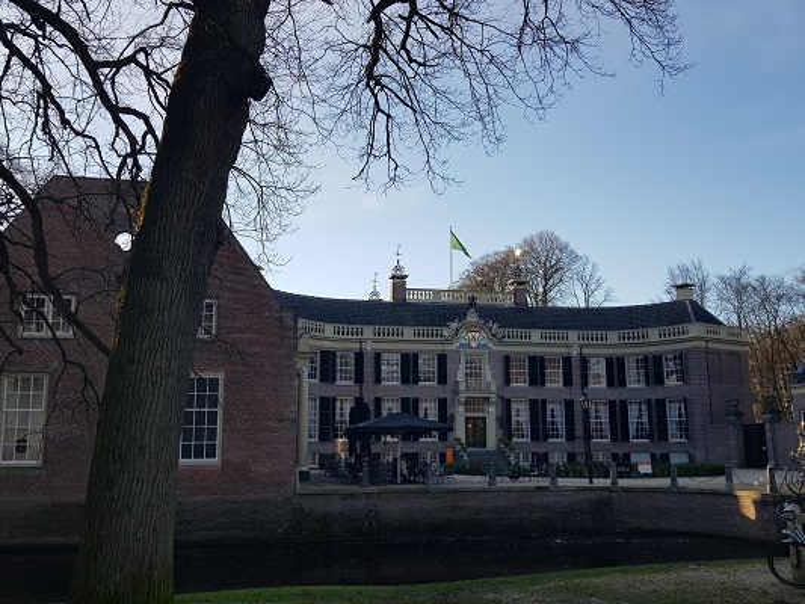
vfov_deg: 53.1
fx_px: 605
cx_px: 402
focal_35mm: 26
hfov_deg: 67.3
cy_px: 302
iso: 40
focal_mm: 4.2
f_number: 1.7
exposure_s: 1/1080
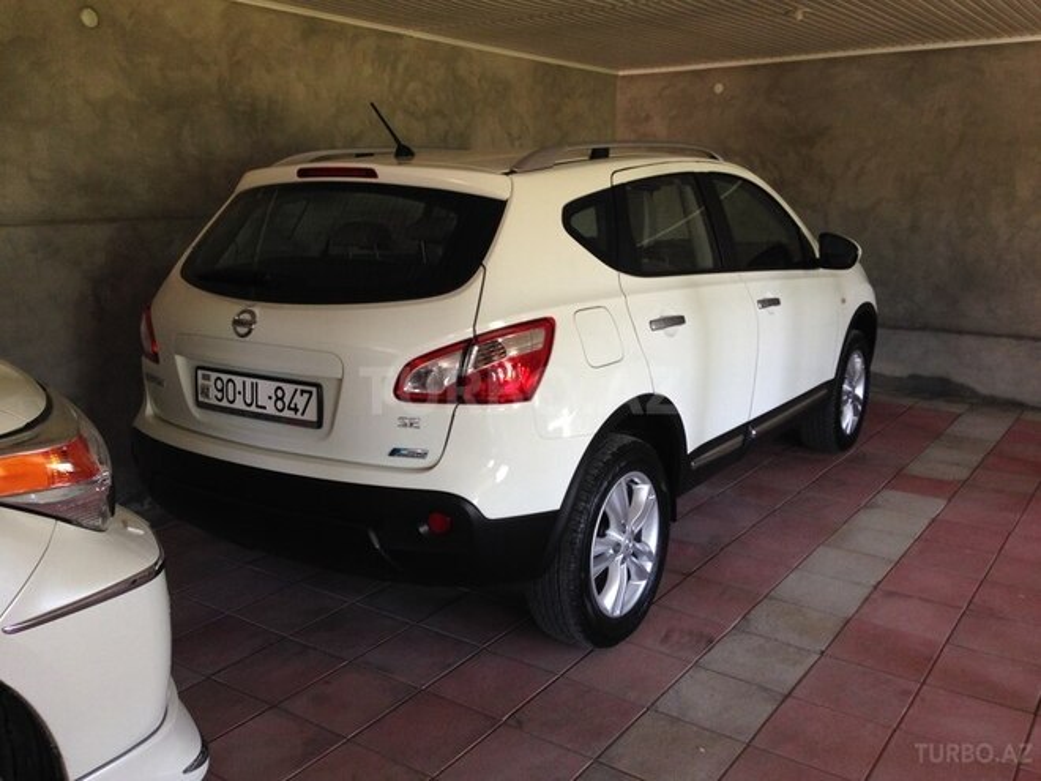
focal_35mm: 33
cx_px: 520
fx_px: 992
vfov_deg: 42.9
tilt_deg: -11.7
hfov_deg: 55.4
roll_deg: -1.3
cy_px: 390
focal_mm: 4.12
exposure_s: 1/20
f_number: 2.4
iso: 80
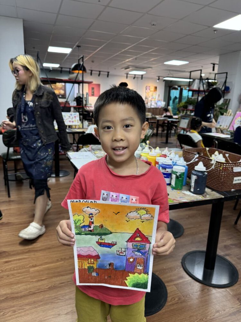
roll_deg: -0.6
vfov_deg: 71.6
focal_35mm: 24
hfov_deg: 56.8
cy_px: 161
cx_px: 120
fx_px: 223
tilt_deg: -13.5
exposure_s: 1/100
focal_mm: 6.76
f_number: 1.78
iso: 125
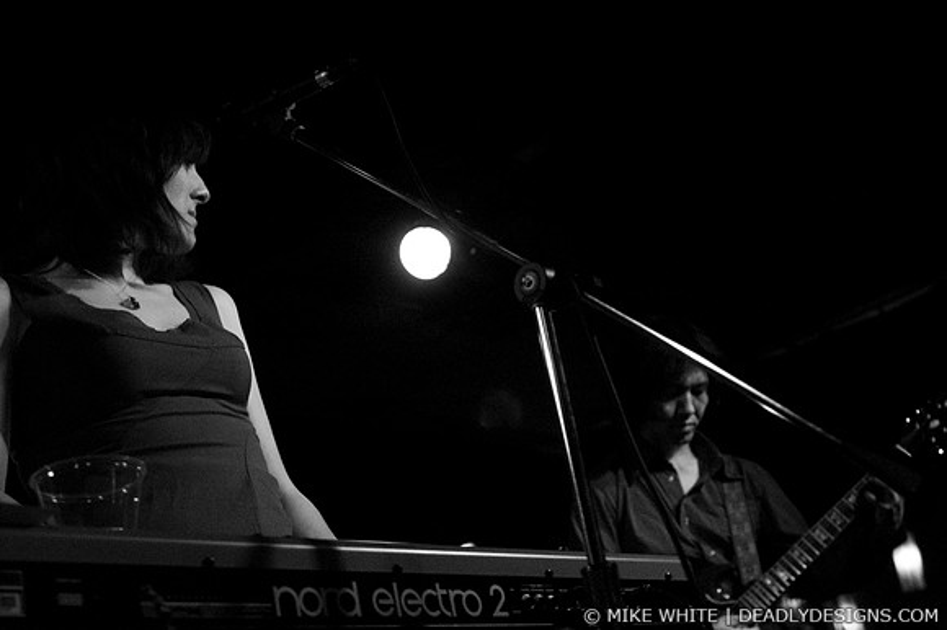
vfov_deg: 25.7
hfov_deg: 37.9
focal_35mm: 52
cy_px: 315
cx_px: 474
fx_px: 1380
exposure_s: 1/25
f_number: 3.5
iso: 800
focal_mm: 35
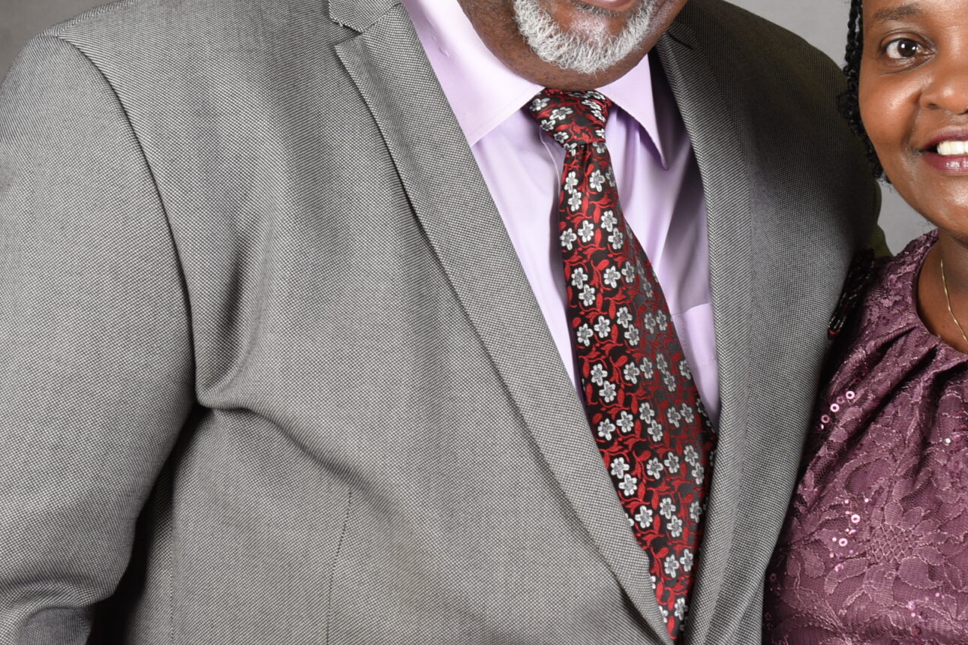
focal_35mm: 123
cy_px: 241
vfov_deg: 11.1
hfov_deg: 16.6
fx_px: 3307
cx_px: 594
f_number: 7.1
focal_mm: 62
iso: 320
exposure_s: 1/125
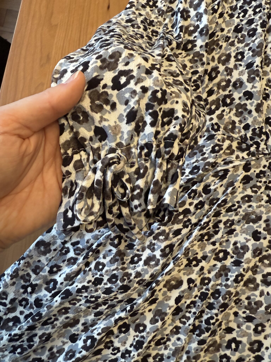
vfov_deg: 71.6
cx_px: 136
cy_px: 181
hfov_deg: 56.8
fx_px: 251
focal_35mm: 24
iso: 320
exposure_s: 1/60
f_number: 2.2
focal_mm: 2.22
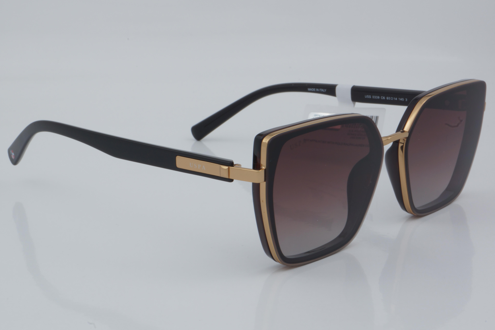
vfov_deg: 16.6
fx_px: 1134
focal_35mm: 82
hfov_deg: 24.6
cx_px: 248
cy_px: 165
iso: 100
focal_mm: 55
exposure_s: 1/4
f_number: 32
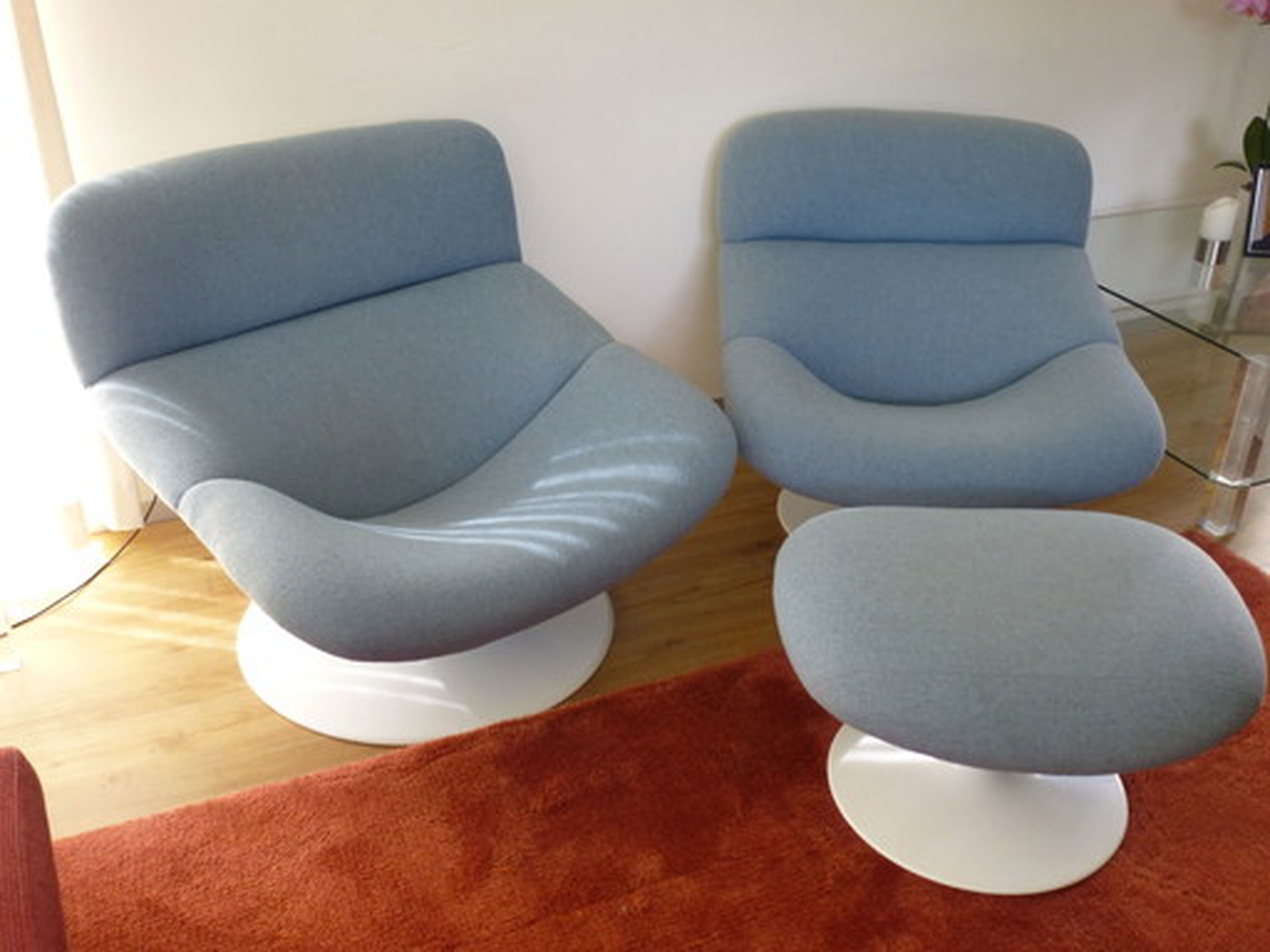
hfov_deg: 54.0
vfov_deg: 41.8
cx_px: 635
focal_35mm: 34
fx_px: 1247
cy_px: 476
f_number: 3.6
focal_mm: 5.9
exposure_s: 1/60
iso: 250
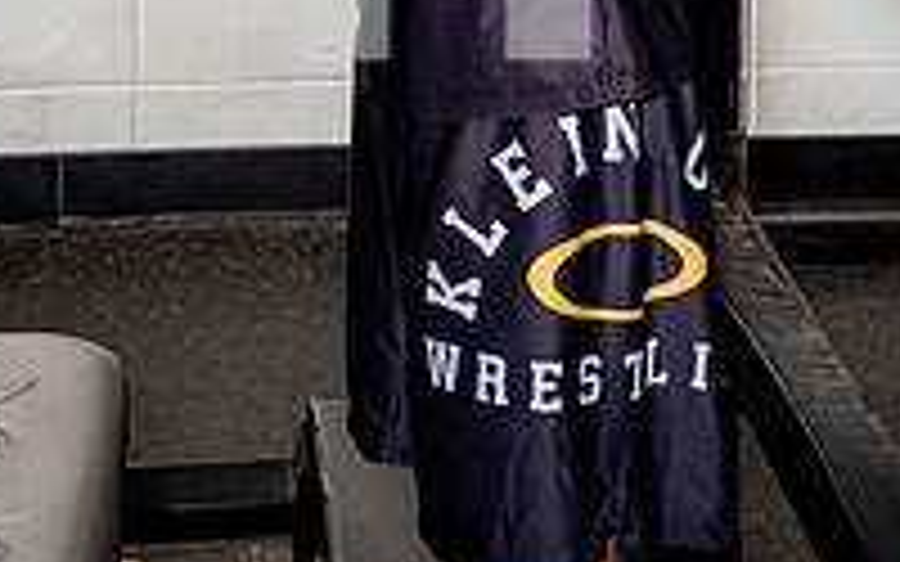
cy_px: -391
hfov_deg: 16.6
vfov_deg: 9.9
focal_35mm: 126
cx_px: 464
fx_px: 3091
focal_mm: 55
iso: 100
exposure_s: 1/200
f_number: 8
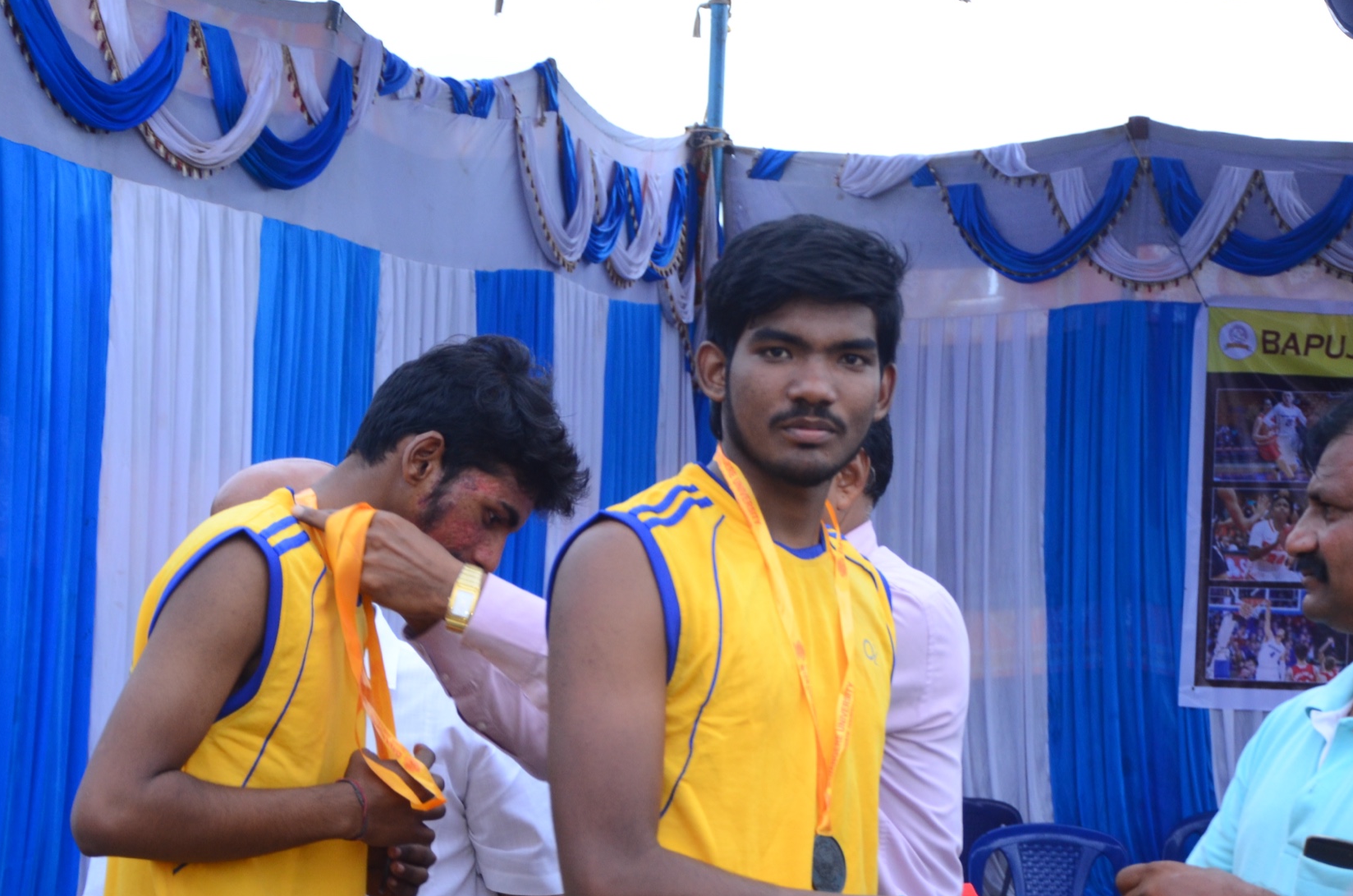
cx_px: 768
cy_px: 649
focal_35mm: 201
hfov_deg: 10.3
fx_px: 7537
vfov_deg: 6.8
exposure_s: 1/125
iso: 400
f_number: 5.6
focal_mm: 92
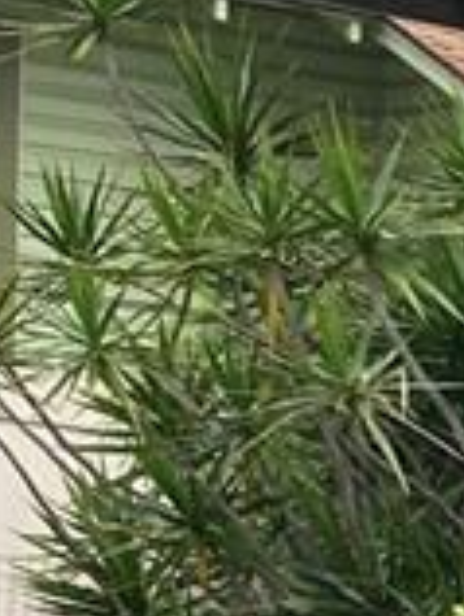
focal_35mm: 212
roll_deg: -2.2
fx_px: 3779
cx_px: 1575
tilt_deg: -5.6
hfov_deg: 6.2
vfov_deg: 8.9
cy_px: 1177
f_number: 1.8
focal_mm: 3.99
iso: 20
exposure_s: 1/363
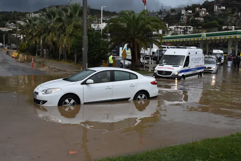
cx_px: 120
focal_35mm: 39
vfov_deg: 34.2
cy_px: 80
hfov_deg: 49.5
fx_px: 261
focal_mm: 26
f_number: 13
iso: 1600
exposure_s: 1/640
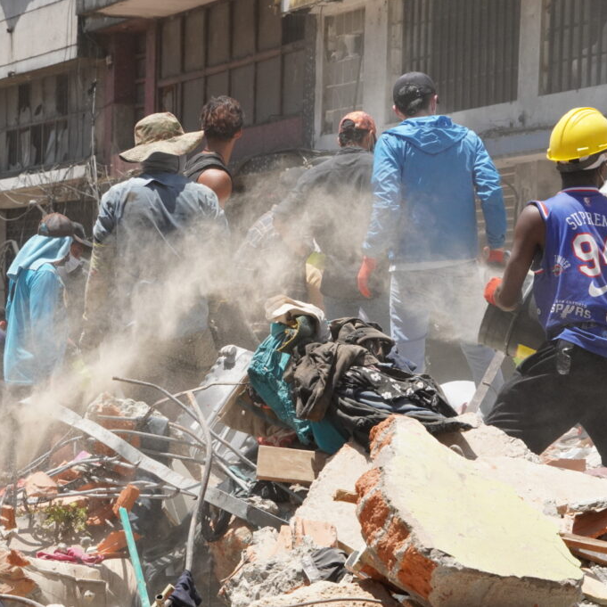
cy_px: 303
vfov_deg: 10.6
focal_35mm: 165
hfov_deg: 10.6
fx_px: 3273
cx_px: 153
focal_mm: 86
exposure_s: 1/1000
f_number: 11
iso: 1000
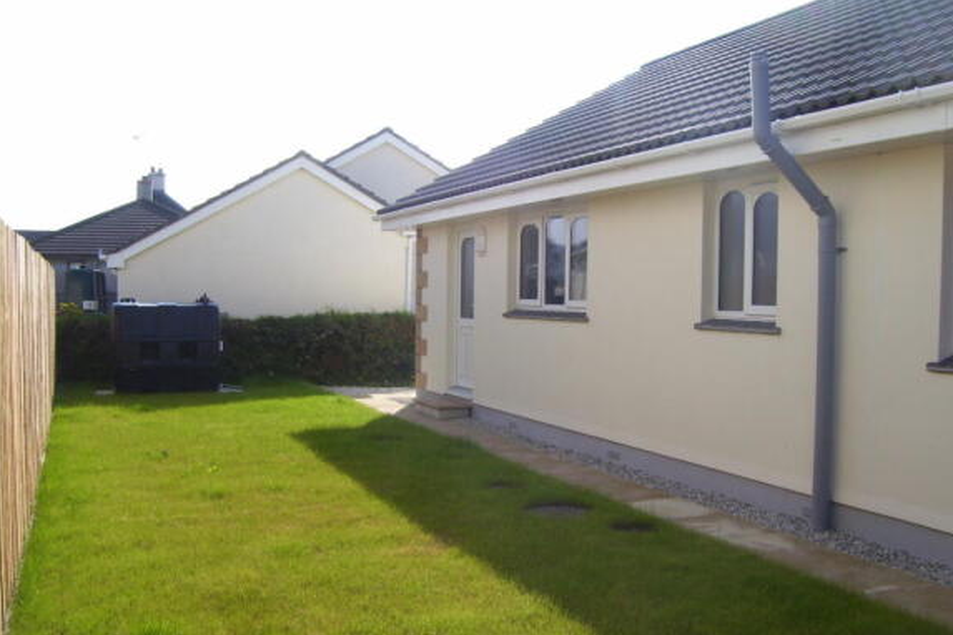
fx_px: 953
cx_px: 481
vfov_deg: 36.8
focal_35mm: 36
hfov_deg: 53.1
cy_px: 347
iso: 80
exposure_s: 1/350
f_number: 4.8
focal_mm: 5.6
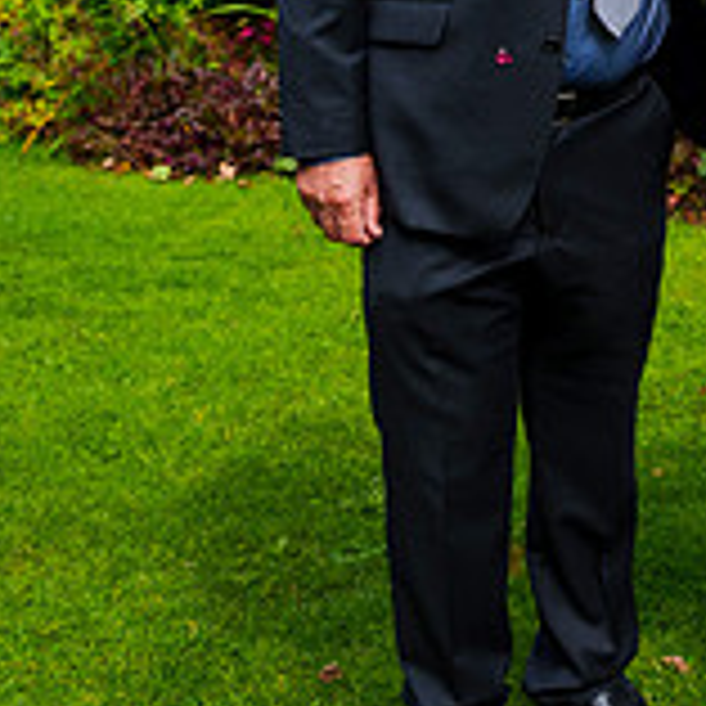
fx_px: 2400
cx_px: 1175
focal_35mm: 104
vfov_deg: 16.2
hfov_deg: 15.0
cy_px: -71
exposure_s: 1/8000
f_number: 3.5
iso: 800
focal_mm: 28
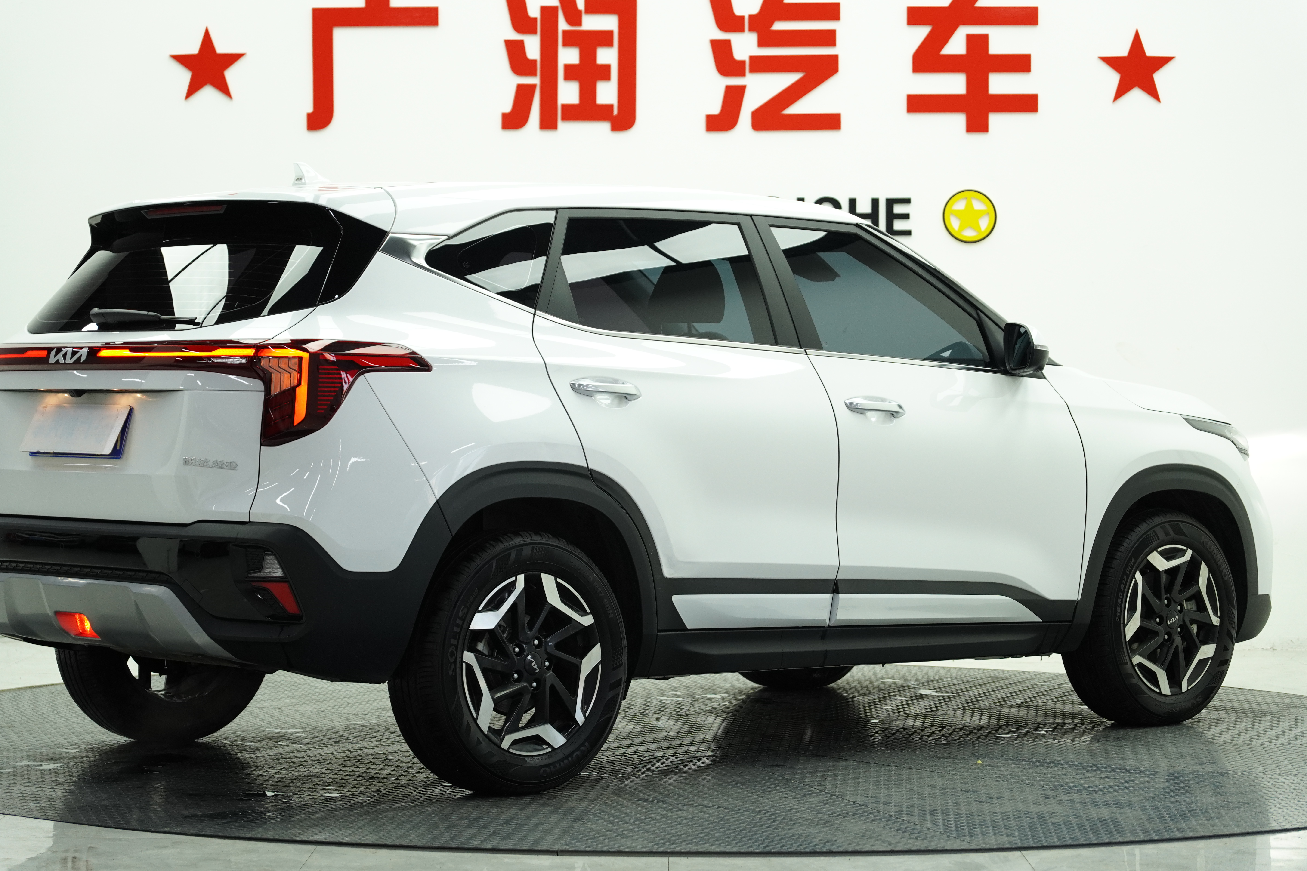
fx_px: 3122
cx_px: 627
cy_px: 409
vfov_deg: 15.9
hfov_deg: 23.6
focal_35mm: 86
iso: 640
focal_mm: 54
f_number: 2.8
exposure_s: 1/400
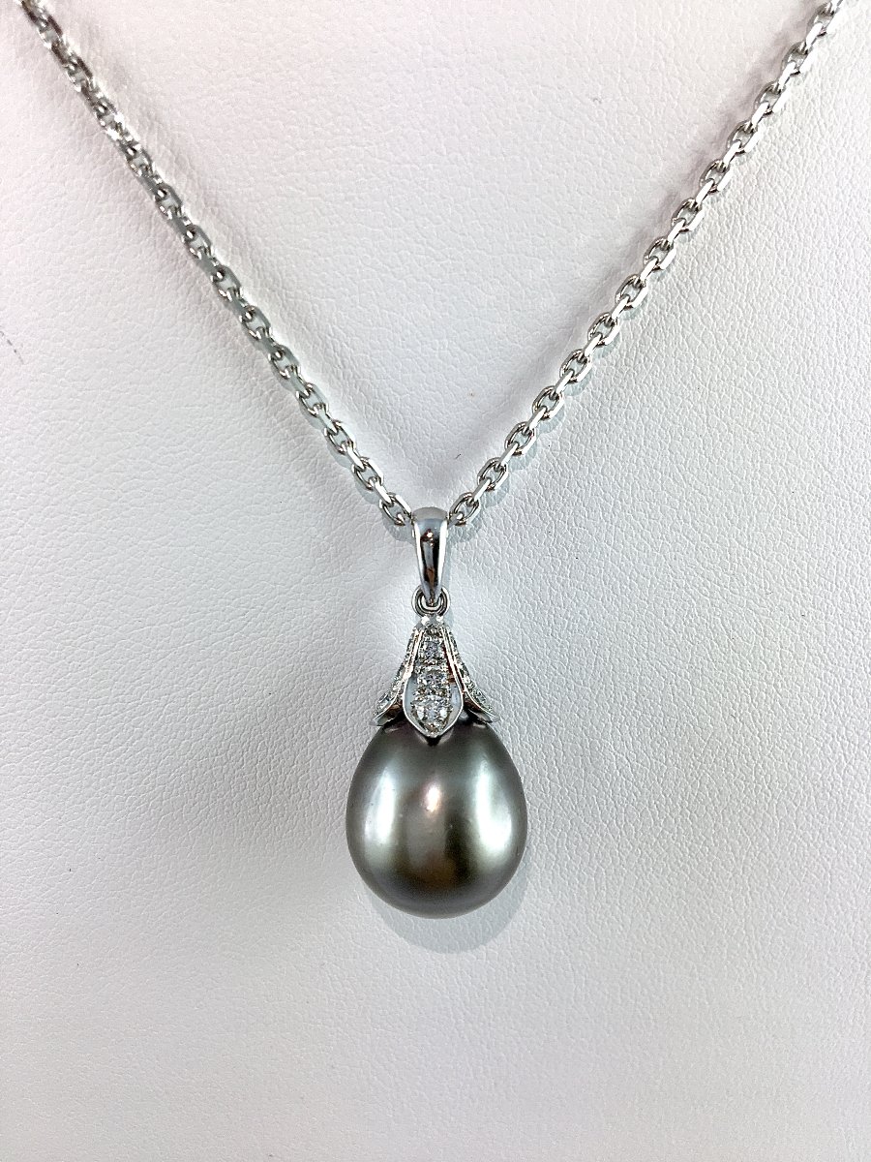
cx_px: 436
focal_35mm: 29
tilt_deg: -36.2
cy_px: 581
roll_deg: -2.4
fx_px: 973
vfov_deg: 61.7
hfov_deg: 48.2
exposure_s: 1/144
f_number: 2.2
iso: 25
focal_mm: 4.15
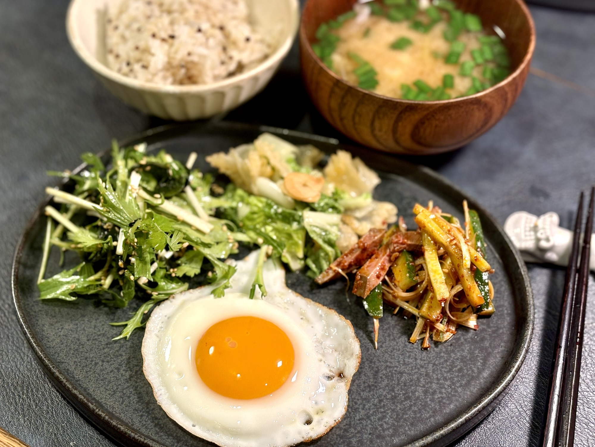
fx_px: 894
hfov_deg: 36.8
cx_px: 298
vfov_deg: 28.0
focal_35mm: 52
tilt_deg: -48.1
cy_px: 224
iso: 50
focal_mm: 5.96
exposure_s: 1/85
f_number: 1.6
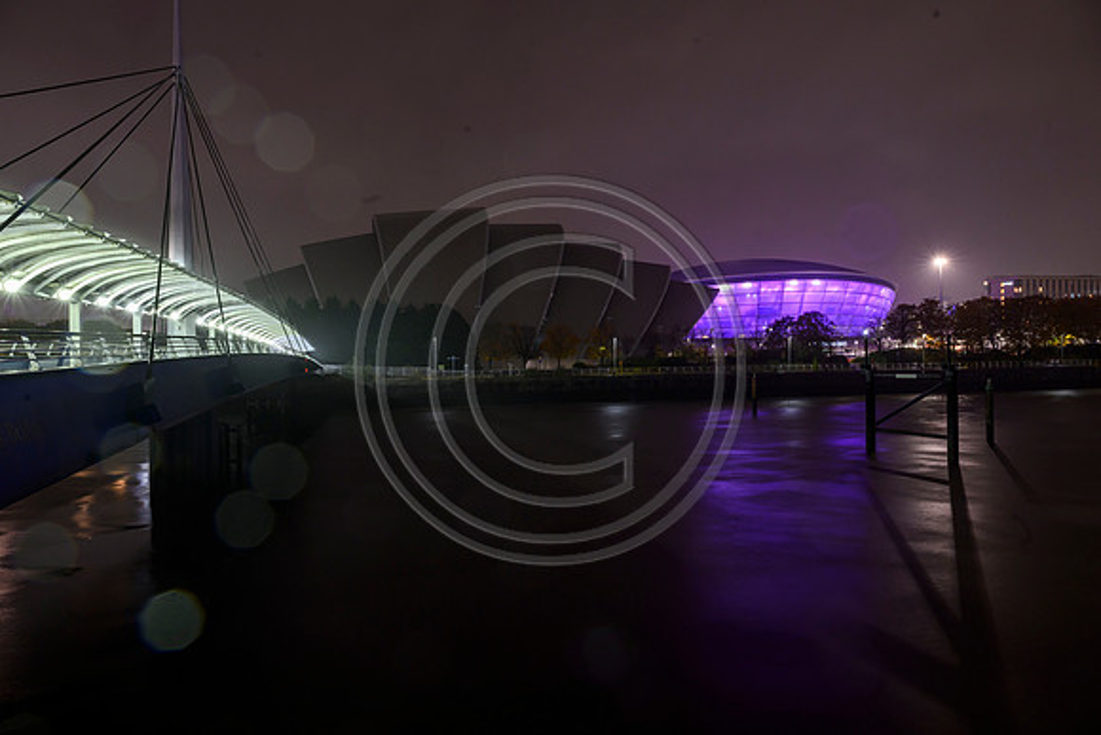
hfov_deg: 67.4
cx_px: 550
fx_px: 826
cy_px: 368
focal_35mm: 27
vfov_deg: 48.0
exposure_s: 3
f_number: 11
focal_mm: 27
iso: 500
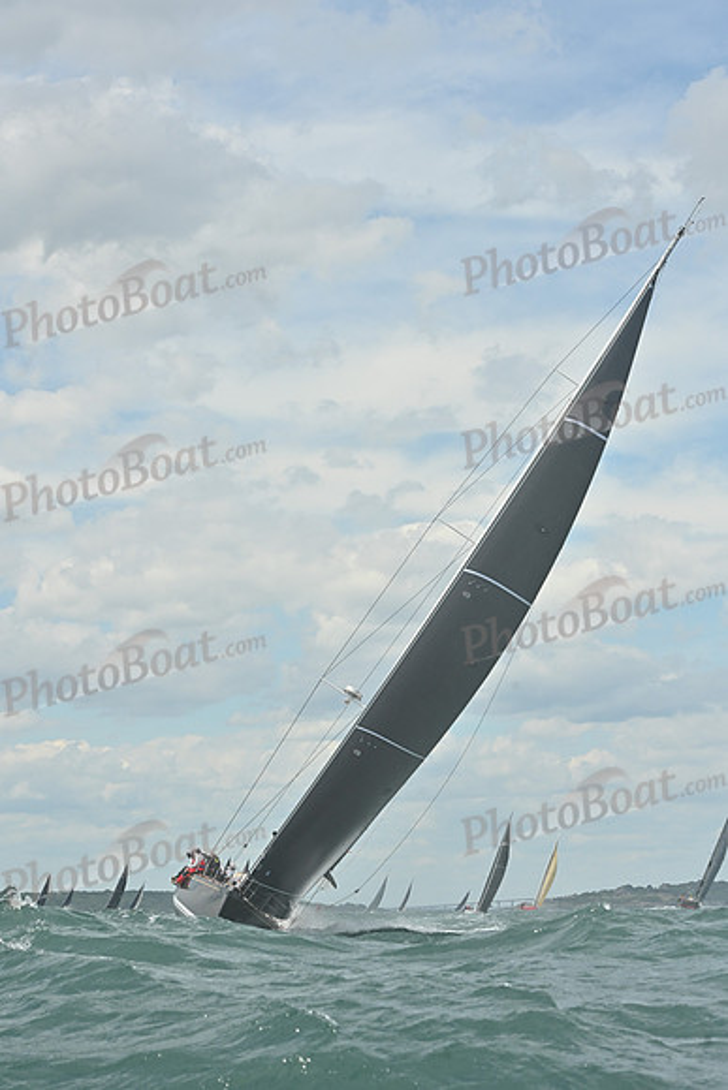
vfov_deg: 20.4
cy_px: 545
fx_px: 3031
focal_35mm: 100
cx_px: 364
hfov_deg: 13.7
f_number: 11
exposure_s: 1/1250
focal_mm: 100
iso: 320
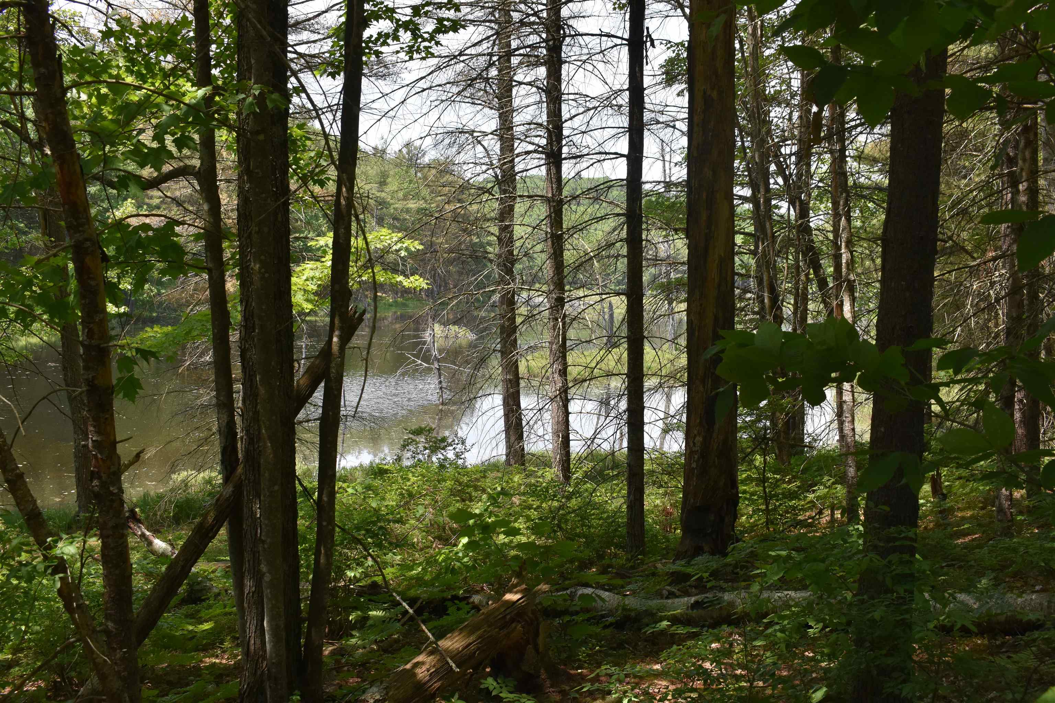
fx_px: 1055
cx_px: 528
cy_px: 352
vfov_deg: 36.9
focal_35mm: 36
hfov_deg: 53.1
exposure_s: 1/500
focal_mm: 24
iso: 450
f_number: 8
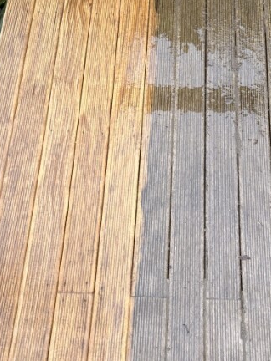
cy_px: 226
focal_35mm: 50
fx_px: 522
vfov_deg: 38.0
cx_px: 163
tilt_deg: -65.7
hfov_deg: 29.0
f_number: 1.78
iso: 200
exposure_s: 1/121
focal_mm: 6.76
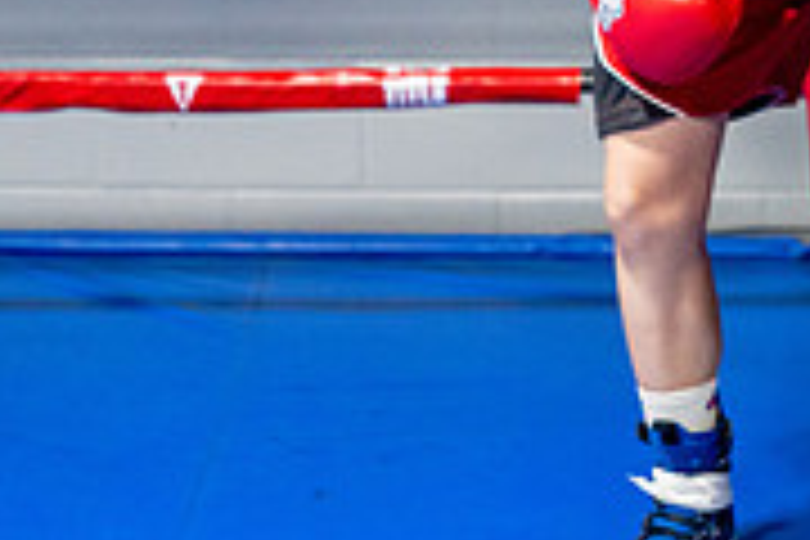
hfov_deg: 12.5
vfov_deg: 8.3
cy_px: -277
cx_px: 936
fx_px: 3622
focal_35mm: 161
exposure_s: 1/1000
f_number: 2
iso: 4000
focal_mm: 50
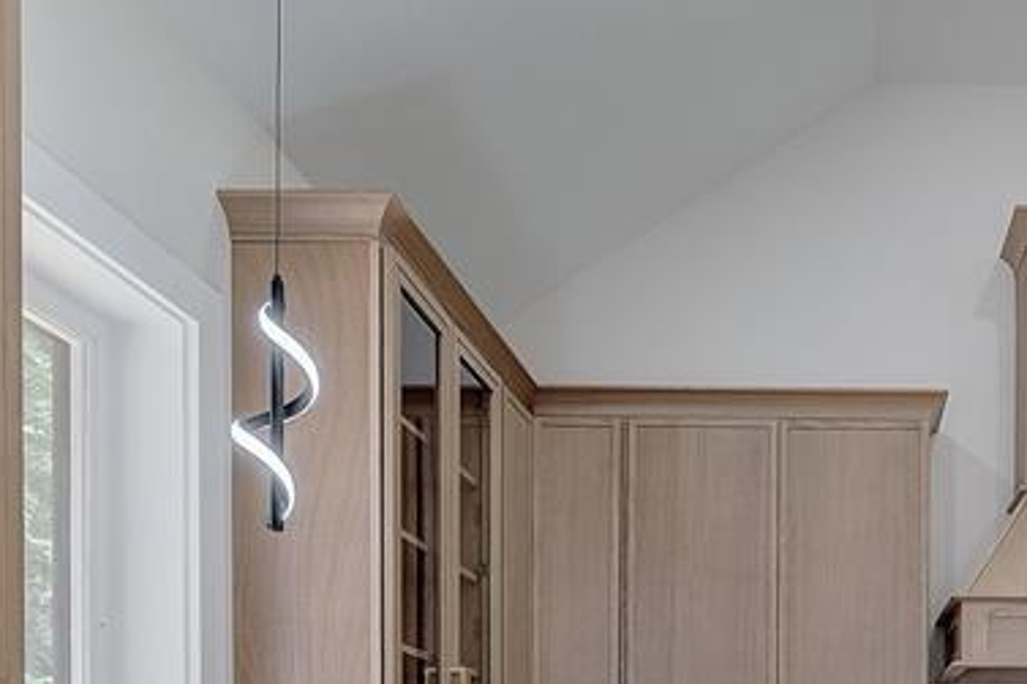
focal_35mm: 38
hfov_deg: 46.2
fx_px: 1084
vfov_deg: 29.2
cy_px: 861
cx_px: 907
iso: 400
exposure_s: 1/30
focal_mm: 14
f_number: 8
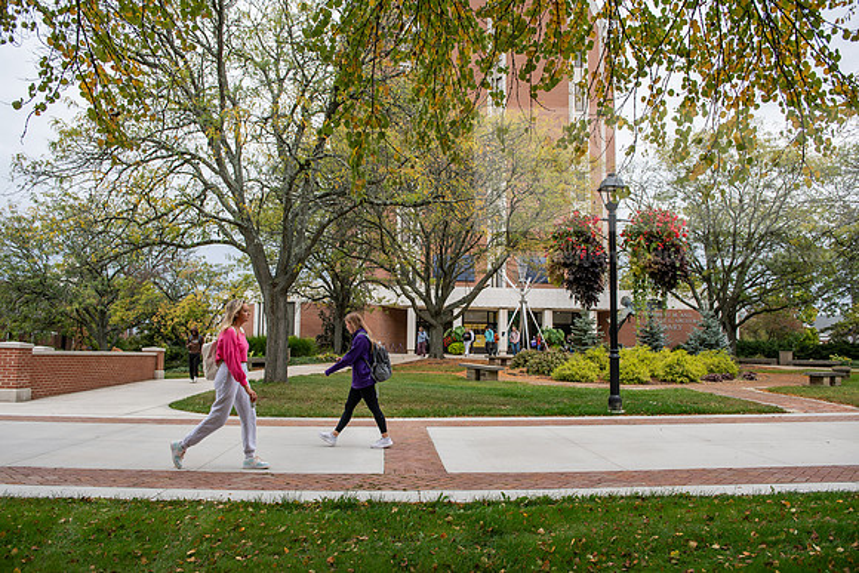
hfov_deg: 67.4
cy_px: 286
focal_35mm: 27
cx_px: 430
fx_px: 644
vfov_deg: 48.0
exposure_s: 1/320
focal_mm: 27
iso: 80
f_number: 4
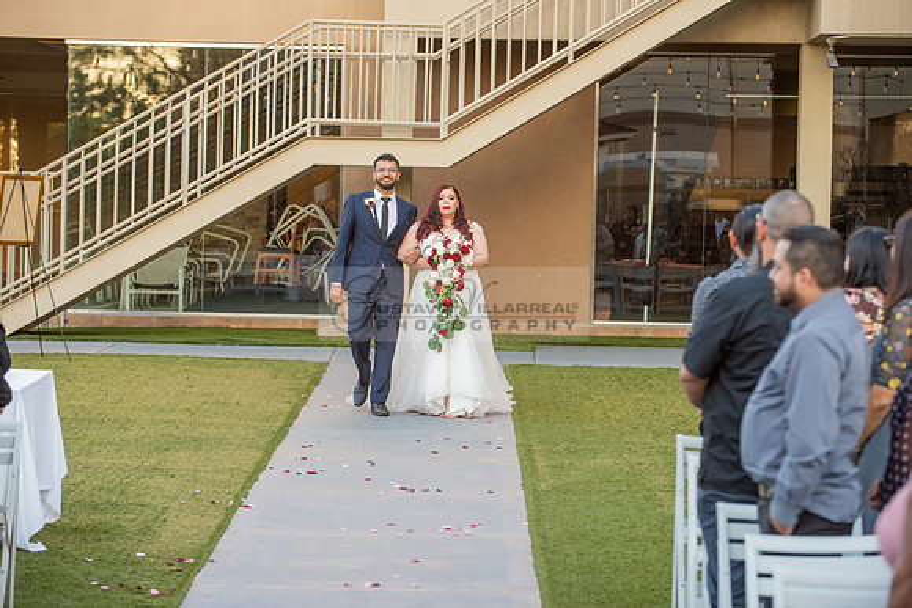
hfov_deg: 16.4
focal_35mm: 125
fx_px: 3167
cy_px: 304
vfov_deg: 11.0
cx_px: 456
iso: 800
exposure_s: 1/320
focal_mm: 125
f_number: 4
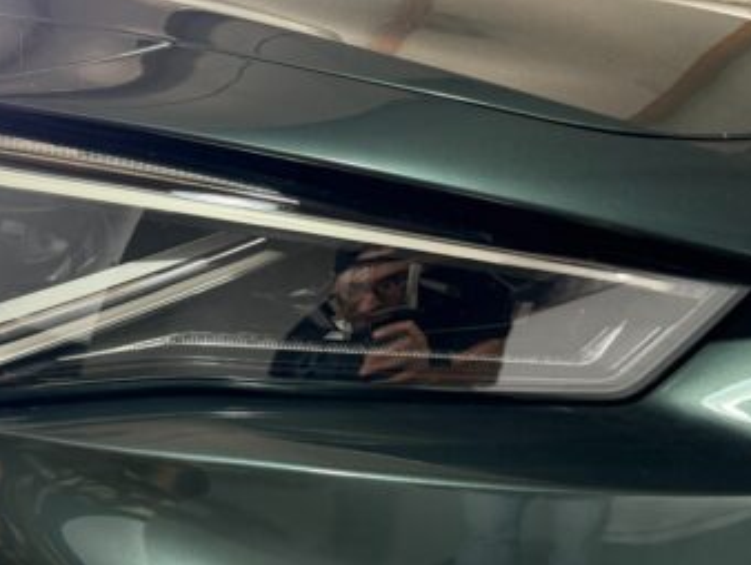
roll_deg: +2.3
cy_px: 266
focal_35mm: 44
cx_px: 313
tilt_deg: -12.9
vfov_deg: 32.9
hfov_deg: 42.8
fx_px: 955
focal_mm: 6.76
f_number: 1.78
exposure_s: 1/60
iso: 320
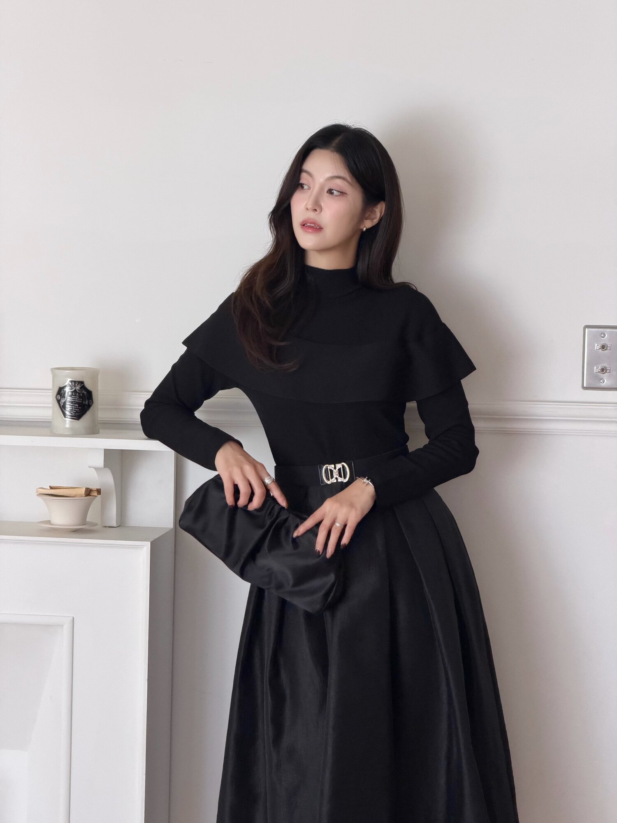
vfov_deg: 19.6
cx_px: 308
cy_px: 412
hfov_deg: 14.8
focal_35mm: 100
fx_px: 2377
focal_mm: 16.89
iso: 400
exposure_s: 1/119
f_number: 2.8
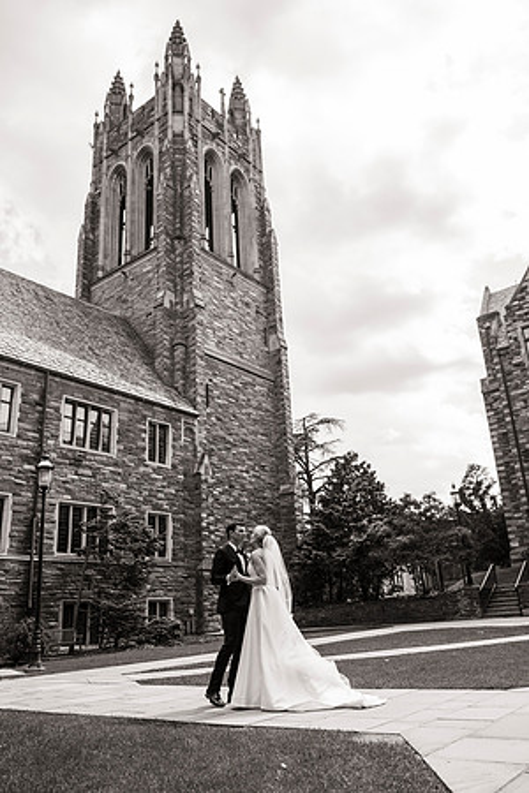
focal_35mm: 28
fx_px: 617
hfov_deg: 46.4
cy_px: 396
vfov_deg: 65.5
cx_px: 264
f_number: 4
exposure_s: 1/2500
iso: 400
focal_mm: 28
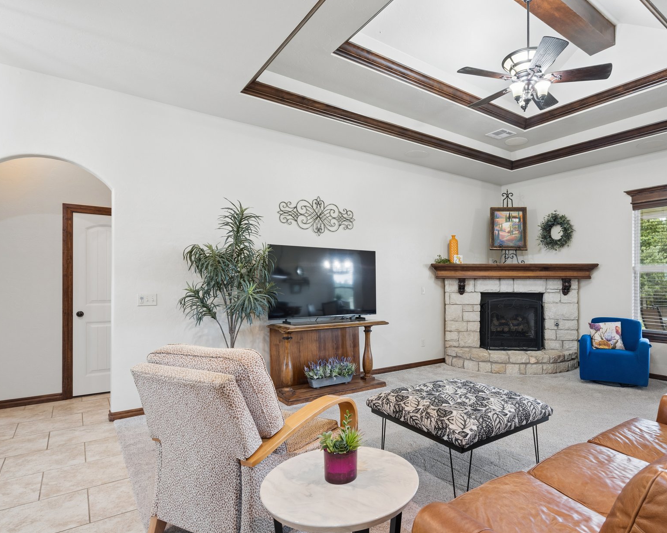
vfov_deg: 68.0
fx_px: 395
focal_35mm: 20
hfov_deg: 79.5
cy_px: 282
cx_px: 398
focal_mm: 16
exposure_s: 1/8
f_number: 8
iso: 200
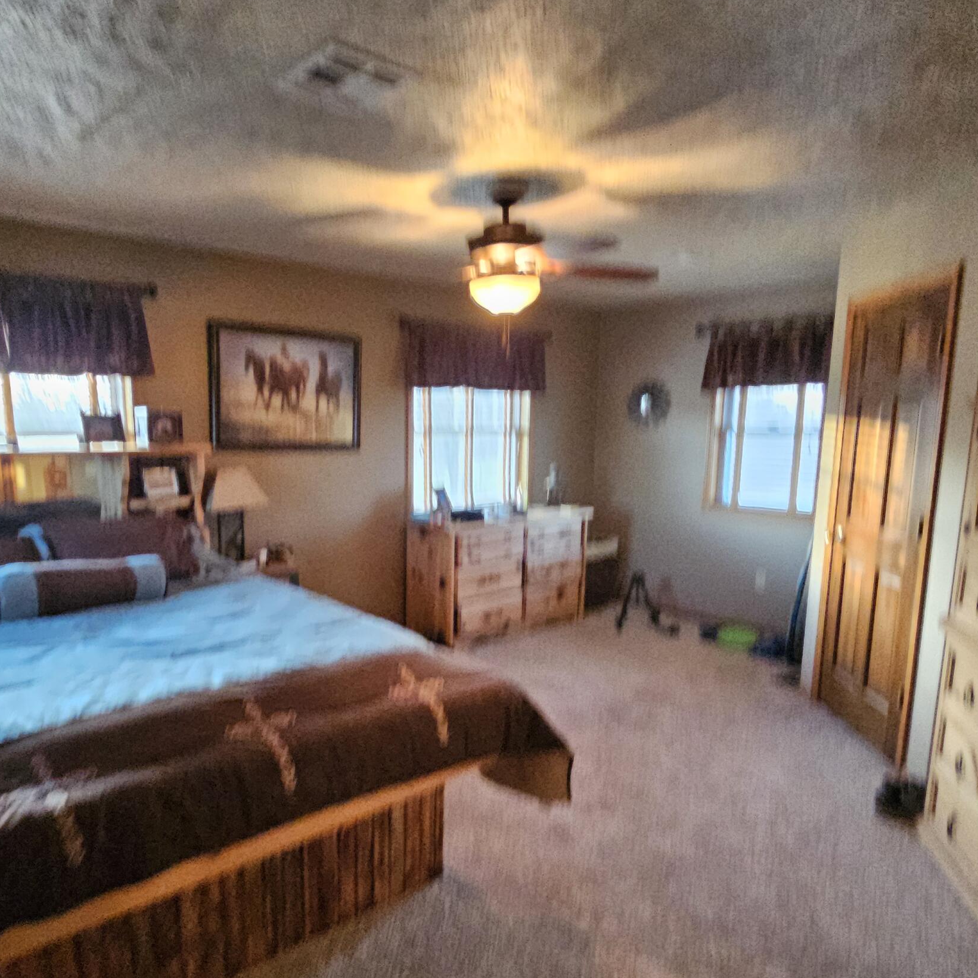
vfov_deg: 72.0
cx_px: 411
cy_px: 527
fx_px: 671
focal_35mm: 21
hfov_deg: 71.7
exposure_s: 1/24
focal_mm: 2.2
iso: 640
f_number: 2.2
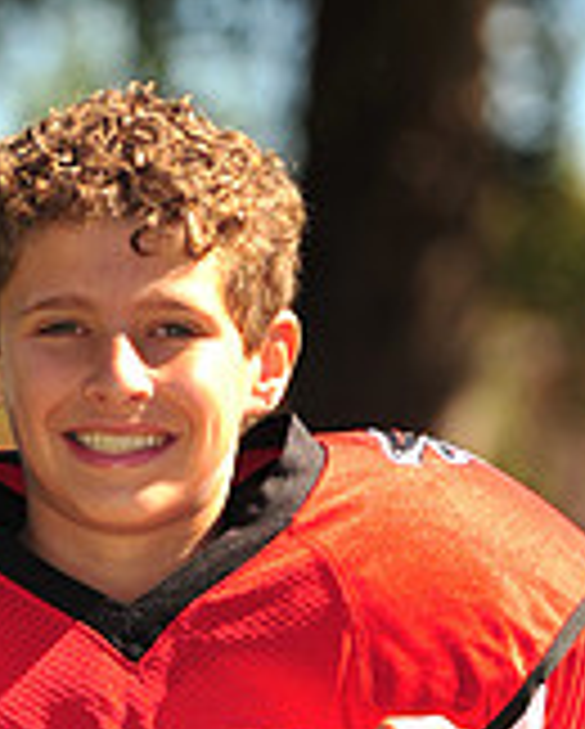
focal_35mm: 571
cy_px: 1071
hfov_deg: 2.7
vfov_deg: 3.4
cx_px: 225
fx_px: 12335
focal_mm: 170
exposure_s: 1/500
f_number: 4.5
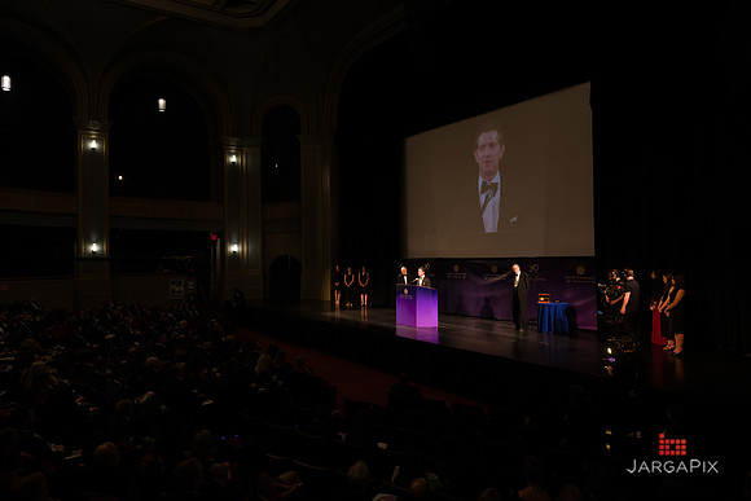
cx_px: 376
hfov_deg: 73.7
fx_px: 501
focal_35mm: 24
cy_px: 250
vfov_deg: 53.2
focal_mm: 24
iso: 1000
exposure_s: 1/40
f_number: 4
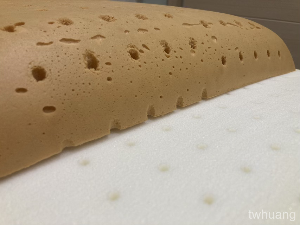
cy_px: 112
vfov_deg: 49.8
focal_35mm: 28
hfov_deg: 63.4
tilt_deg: -23.8
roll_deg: -4.4
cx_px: 150
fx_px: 243
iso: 80
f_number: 1.8
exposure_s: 1/120
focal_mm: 3.99
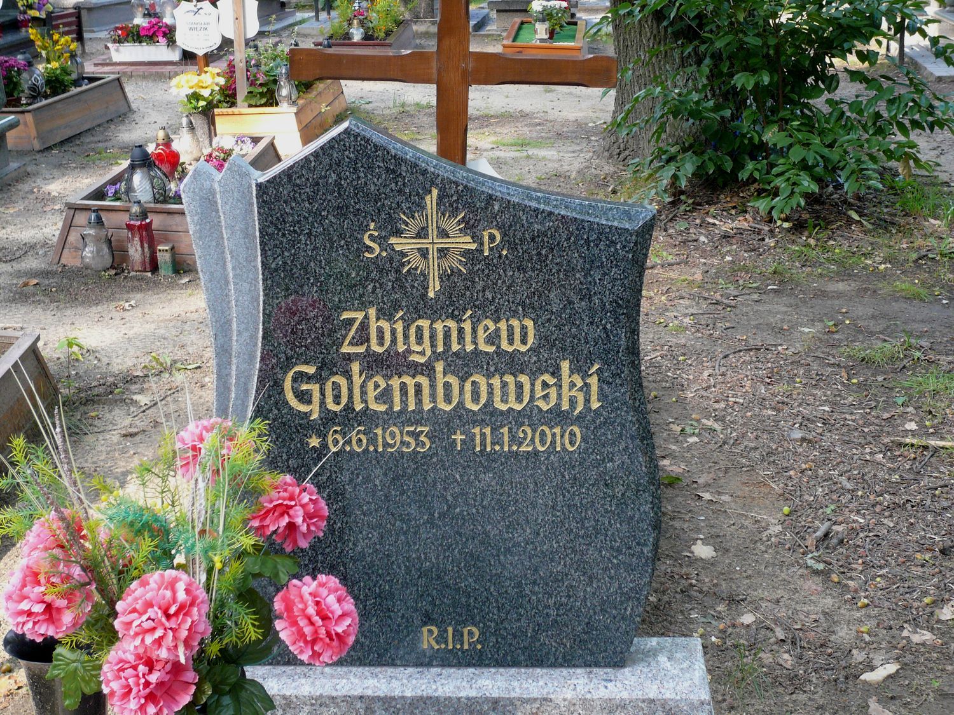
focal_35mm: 54
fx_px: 1488
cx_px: 477
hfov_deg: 35.5
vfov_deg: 27.0
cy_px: 358
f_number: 3.8
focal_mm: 8.8
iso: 100
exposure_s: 1/50
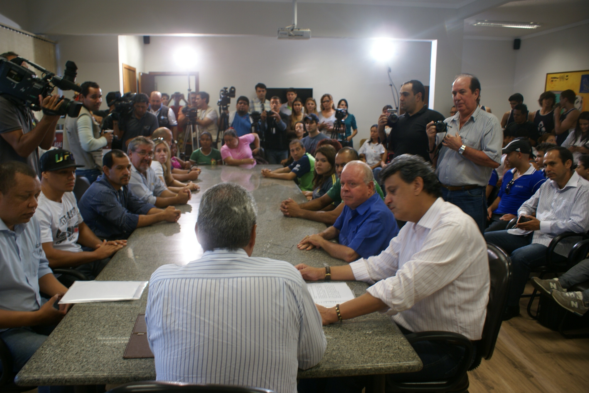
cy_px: 196
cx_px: 294
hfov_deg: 61.9
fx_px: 491
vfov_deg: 43.6
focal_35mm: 30
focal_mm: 20
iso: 100
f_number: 4
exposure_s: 1/30
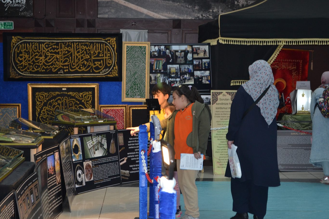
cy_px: 110
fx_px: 754
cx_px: 164
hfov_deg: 24.6
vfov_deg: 16.5
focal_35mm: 82
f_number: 5.6
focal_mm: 55
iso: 1100
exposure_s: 1/60
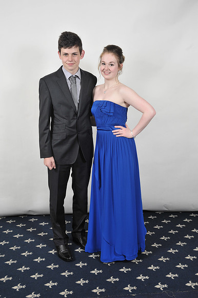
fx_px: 347
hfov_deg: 31.9
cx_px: 99
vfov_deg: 46.4
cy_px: 149
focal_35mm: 42
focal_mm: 42
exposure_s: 1/160
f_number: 7.1
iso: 1000
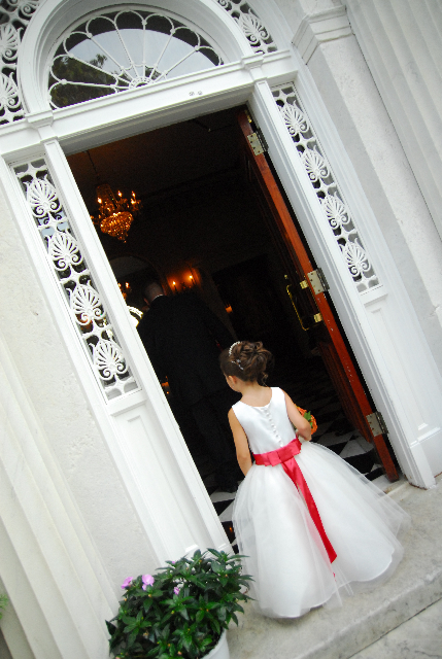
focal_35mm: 26
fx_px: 468
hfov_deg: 50.6
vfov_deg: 70.3
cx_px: 221
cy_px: 330
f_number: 2.8
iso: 1000
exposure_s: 1/1250
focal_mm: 17
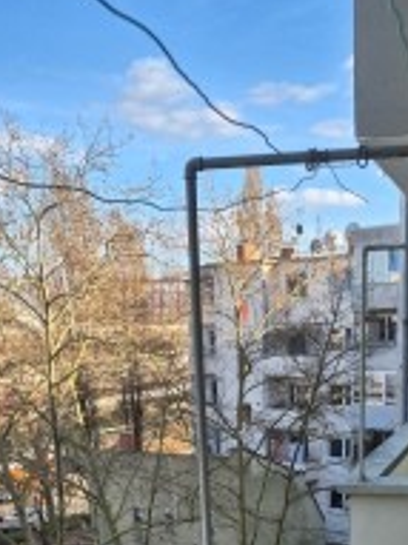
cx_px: 260
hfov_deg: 26.9
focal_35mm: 54
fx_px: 850
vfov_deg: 31.5
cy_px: 602
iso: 25
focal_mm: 5.4
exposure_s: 1/640
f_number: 1.8
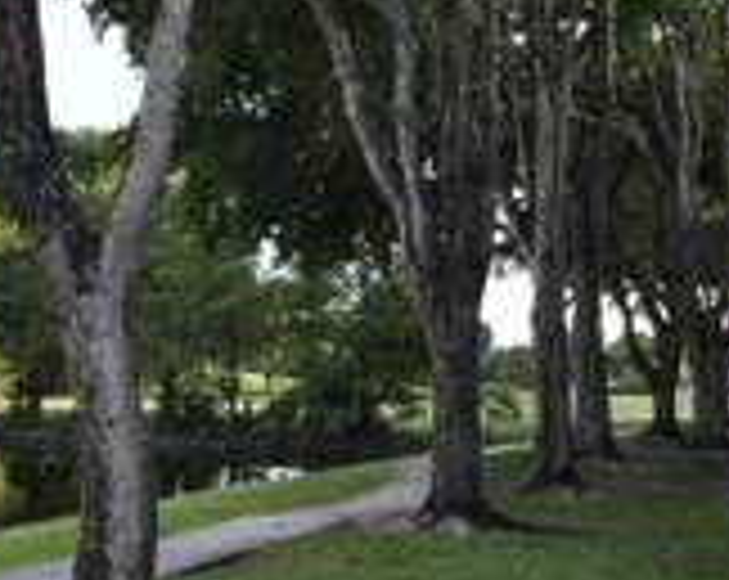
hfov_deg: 22.1
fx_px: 1615
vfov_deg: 20.1
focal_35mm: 75
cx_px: -284
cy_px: 477
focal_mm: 18
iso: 800
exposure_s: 1/200
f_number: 10
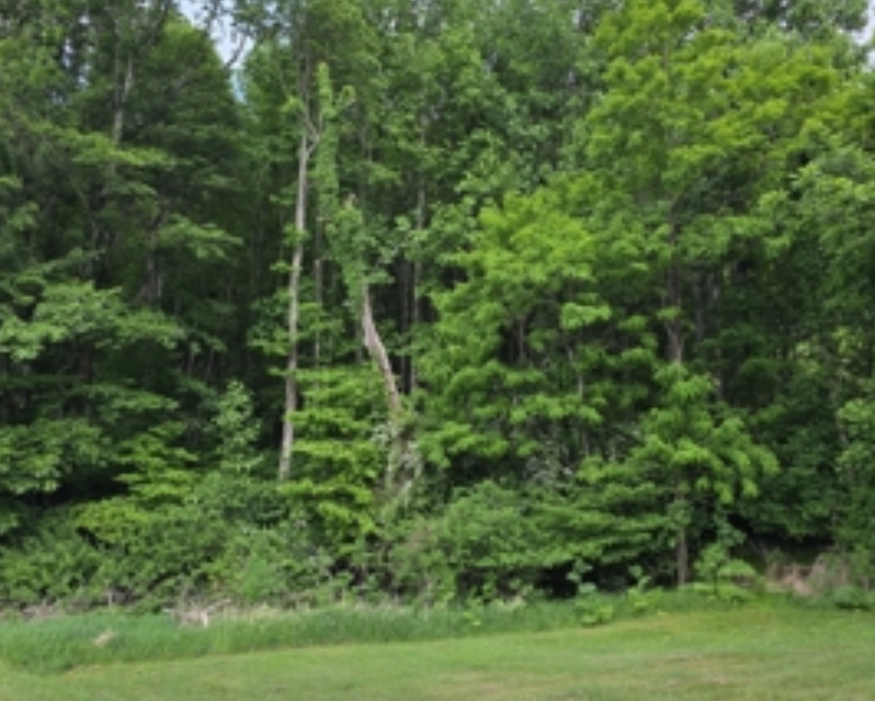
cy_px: 341
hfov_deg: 57.1
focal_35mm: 31
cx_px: 416
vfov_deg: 47.1
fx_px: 803
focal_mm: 6.3
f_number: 1.7
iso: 25
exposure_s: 1/359
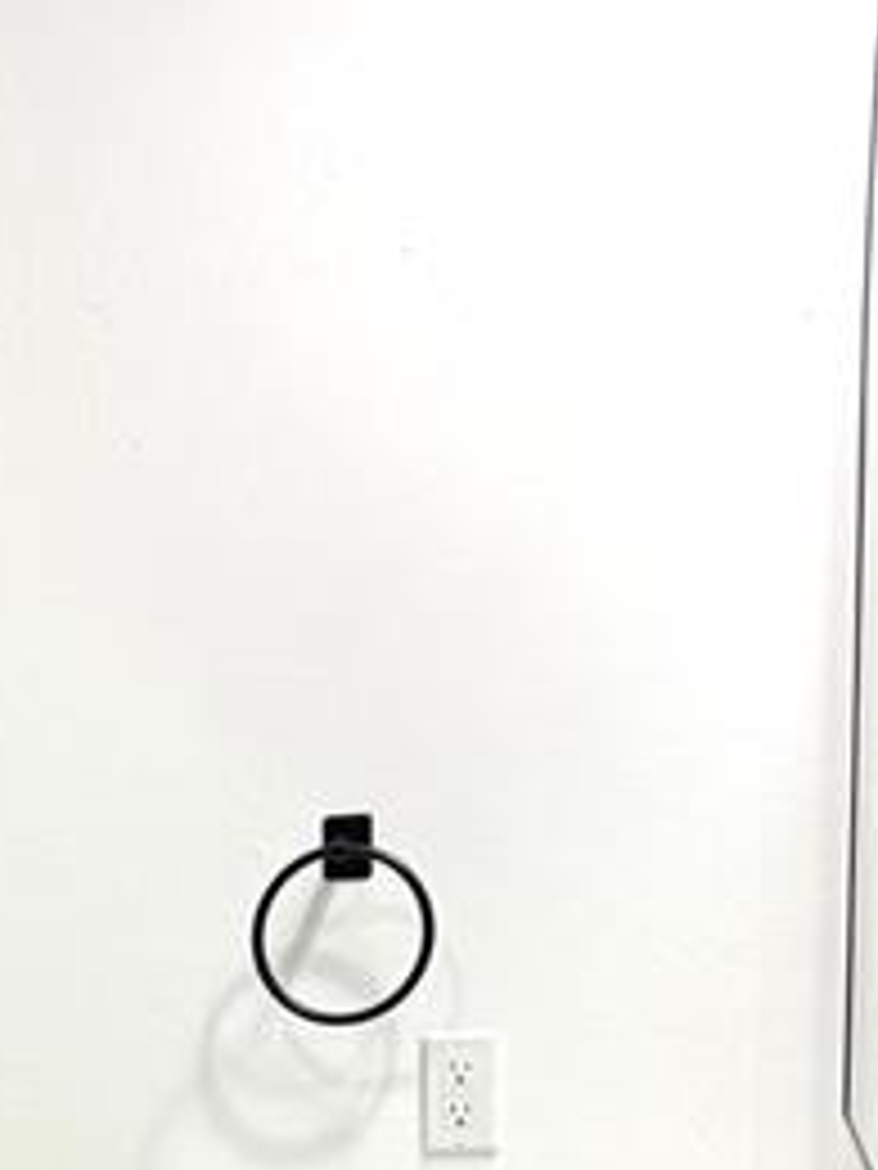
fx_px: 2401
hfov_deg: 19.4
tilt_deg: -12.8
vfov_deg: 25.2
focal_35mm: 71
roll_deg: +5.4
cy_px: 1332
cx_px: -212
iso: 80
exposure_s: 1/120
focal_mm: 6.76
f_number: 1.78
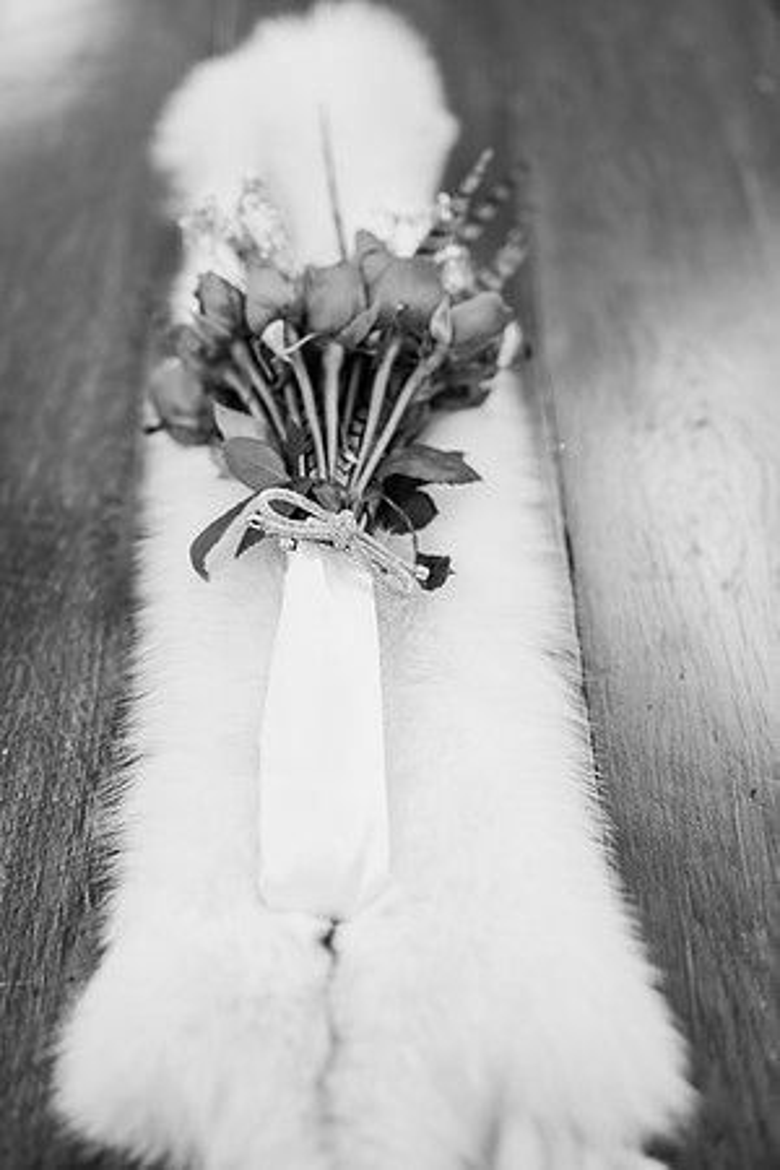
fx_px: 1625
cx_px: 390
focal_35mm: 50
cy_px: 585
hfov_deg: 27.0
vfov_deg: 39.6
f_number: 1.6
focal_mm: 50
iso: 250
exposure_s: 1/50
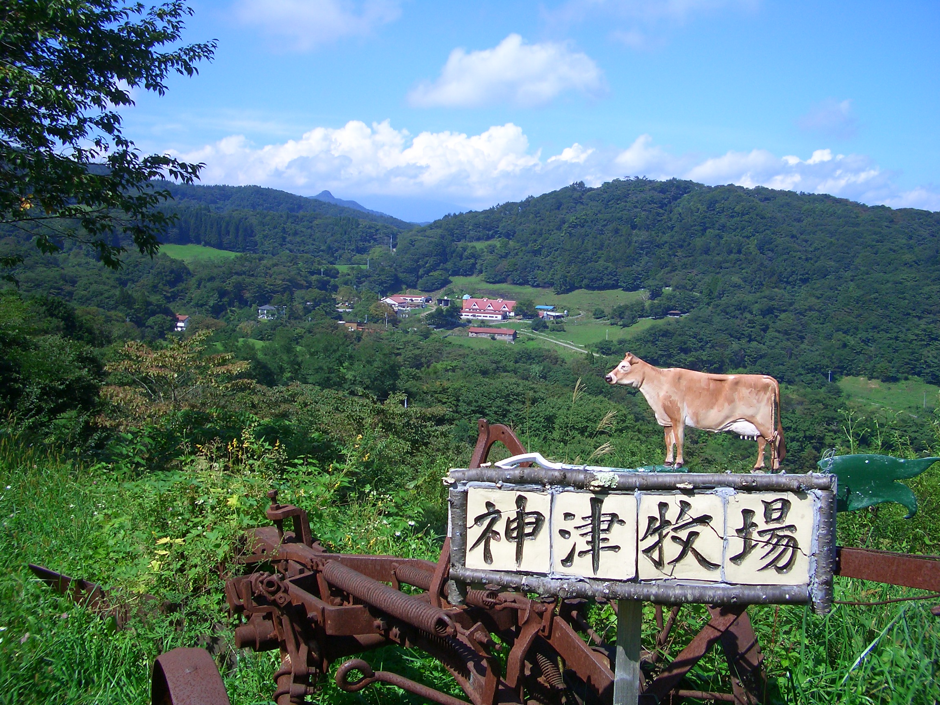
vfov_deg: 40.7
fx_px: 950
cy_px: 352
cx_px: 470
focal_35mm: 35
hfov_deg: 52.6
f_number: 4.3
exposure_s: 1/500
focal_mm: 5.8
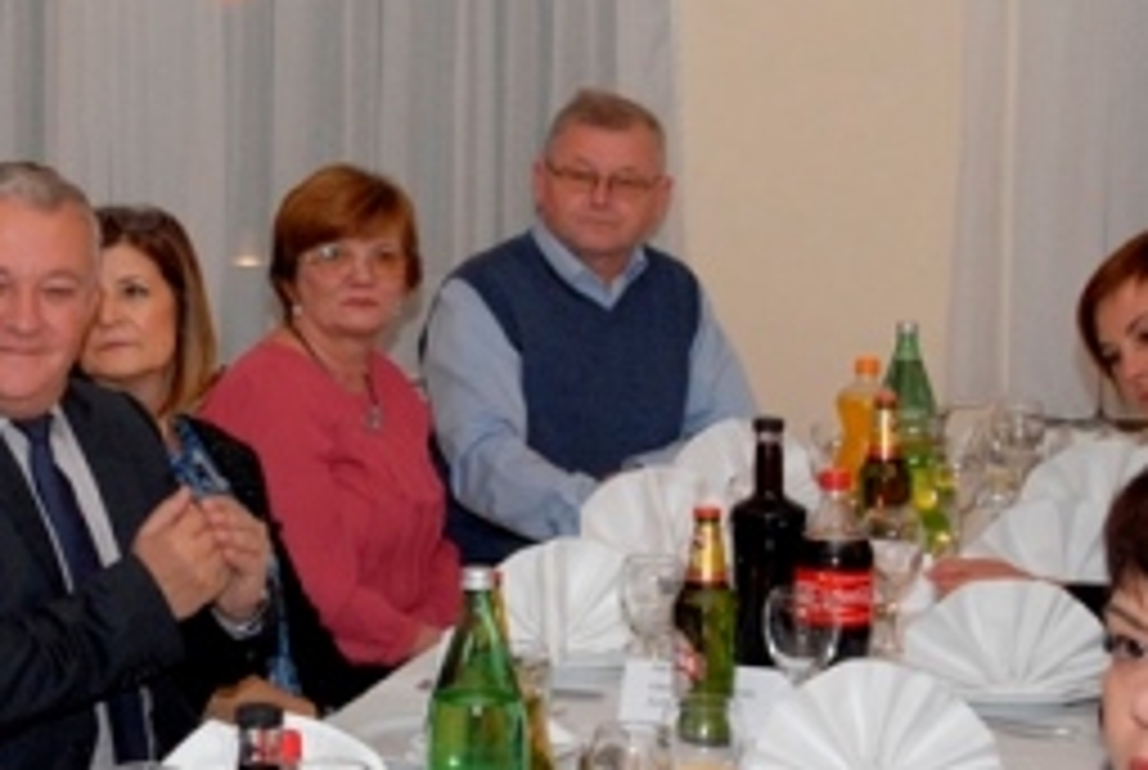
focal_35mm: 118
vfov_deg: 11.7
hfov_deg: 17.0
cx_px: 36
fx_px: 3769
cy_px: 344
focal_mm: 34
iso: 1000
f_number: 7.1
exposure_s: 1/60
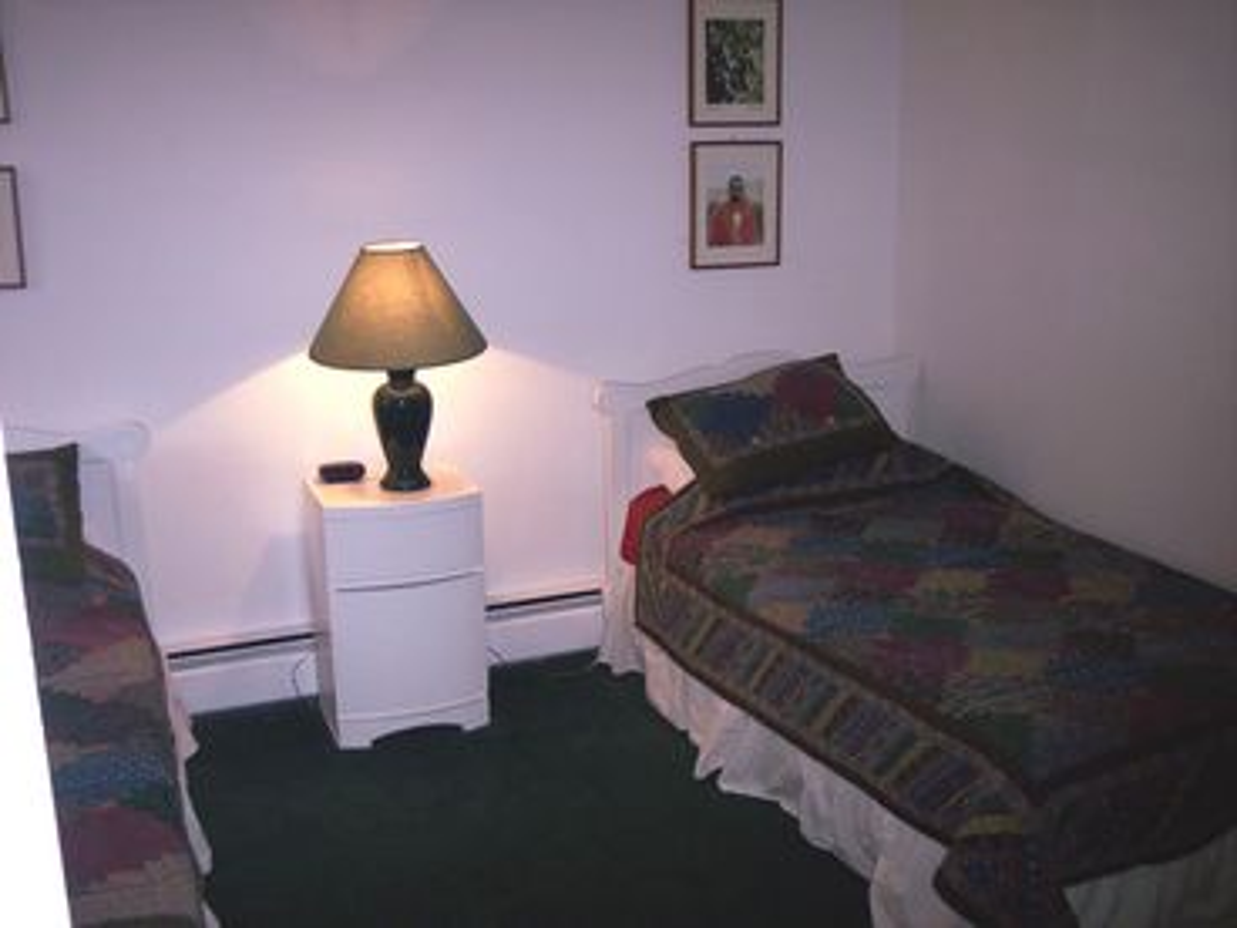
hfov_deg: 47.9
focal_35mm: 39
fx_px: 1394
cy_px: 464
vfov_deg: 36.8
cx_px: 618
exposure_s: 1/60
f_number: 2.8
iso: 100
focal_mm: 8
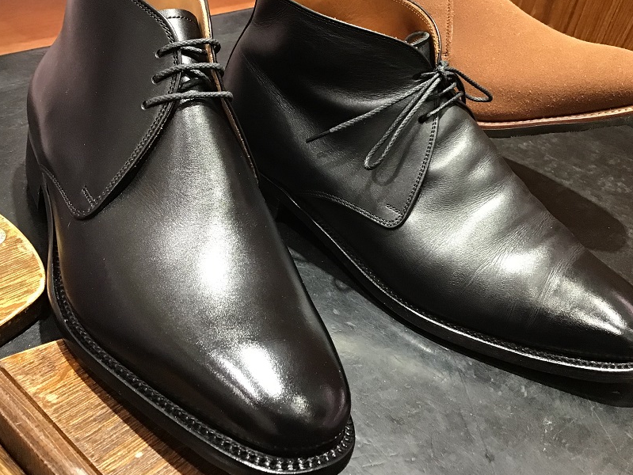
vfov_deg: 37.7
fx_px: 695
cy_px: 201
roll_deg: -13.5
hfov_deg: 48.9
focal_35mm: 38
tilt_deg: -34.1
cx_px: 334
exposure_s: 1/30
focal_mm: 3.3
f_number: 2.4
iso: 125
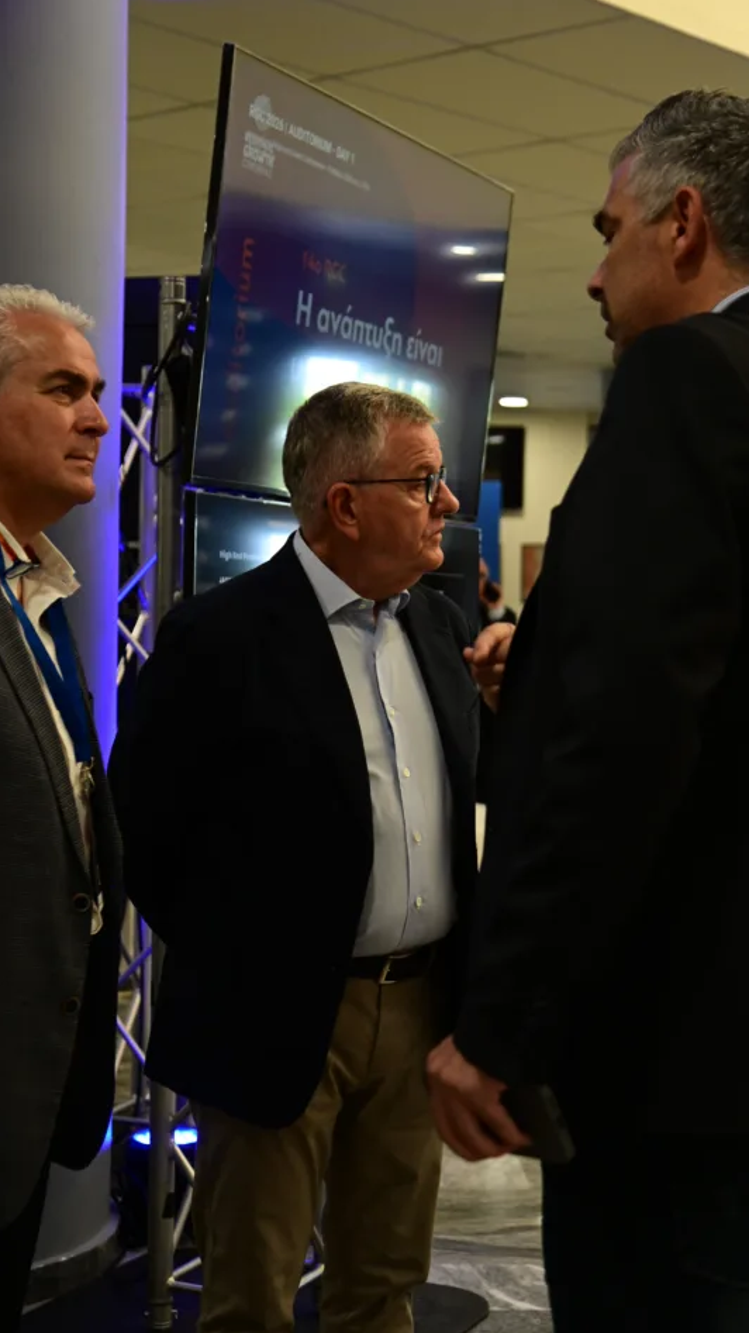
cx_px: 363
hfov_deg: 20.4
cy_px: 654
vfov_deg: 35.4
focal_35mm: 59
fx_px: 2084
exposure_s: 1/320
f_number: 4
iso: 2500
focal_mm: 52
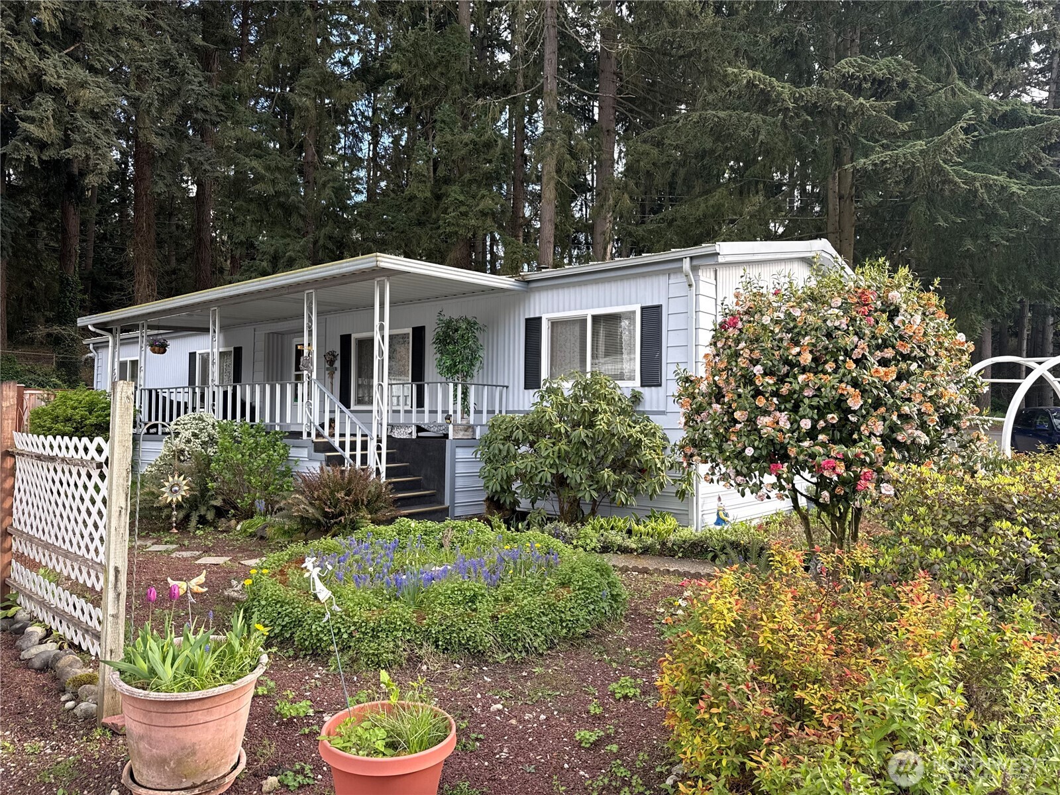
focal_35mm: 24
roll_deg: -0.8
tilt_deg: +2.3
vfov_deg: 56.8
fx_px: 735
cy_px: 398
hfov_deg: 71.6
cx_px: 530
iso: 80
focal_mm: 6.76
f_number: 1.78
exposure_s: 1/464
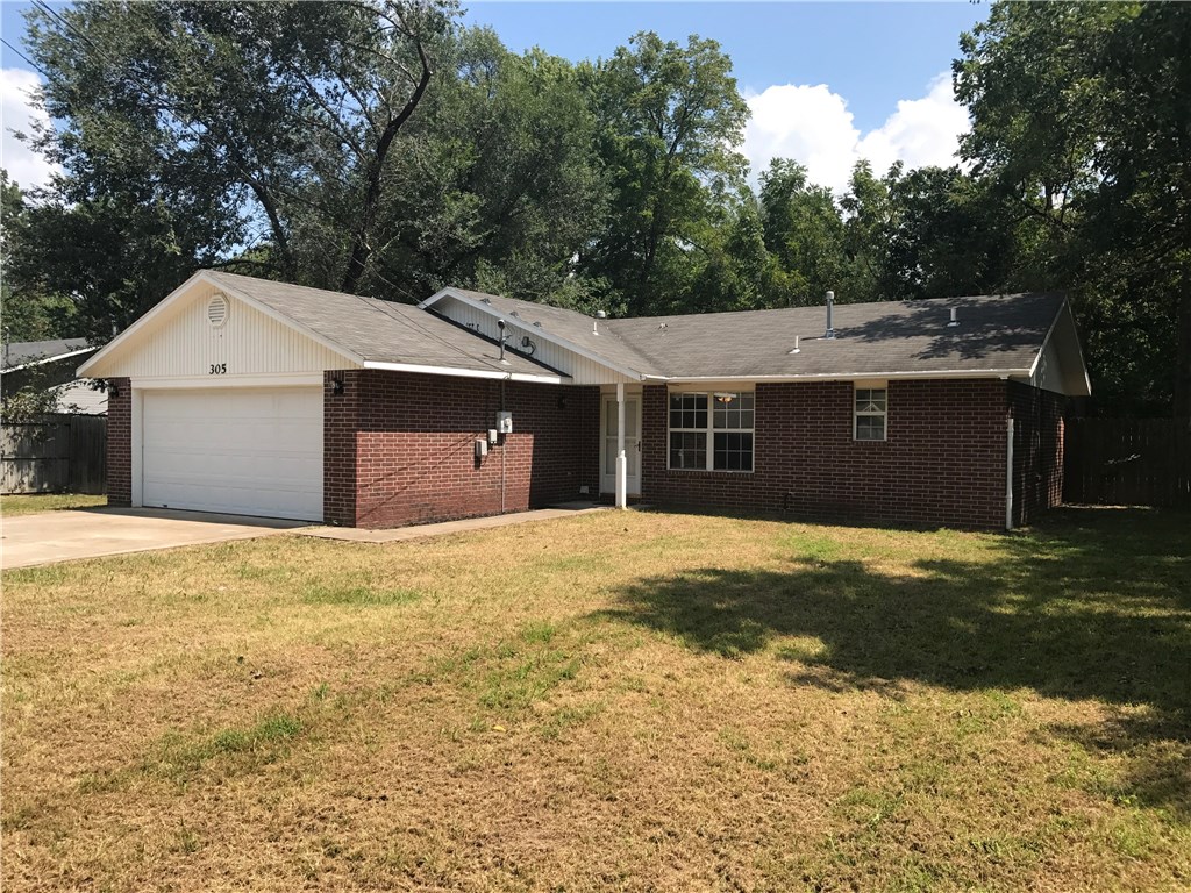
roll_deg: +0.0
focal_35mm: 28
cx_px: 596
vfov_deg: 49.7
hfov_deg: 63.4
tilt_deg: +0.9
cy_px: 446
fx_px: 963
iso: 20
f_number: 1.8
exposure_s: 1/1451
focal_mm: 3.99
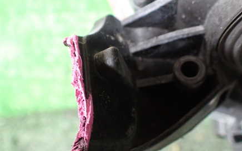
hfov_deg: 45.0
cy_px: 89
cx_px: 95
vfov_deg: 29.1
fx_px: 290
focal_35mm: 44
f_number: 2.3
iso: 800
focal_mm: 5.4
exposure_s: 1/80
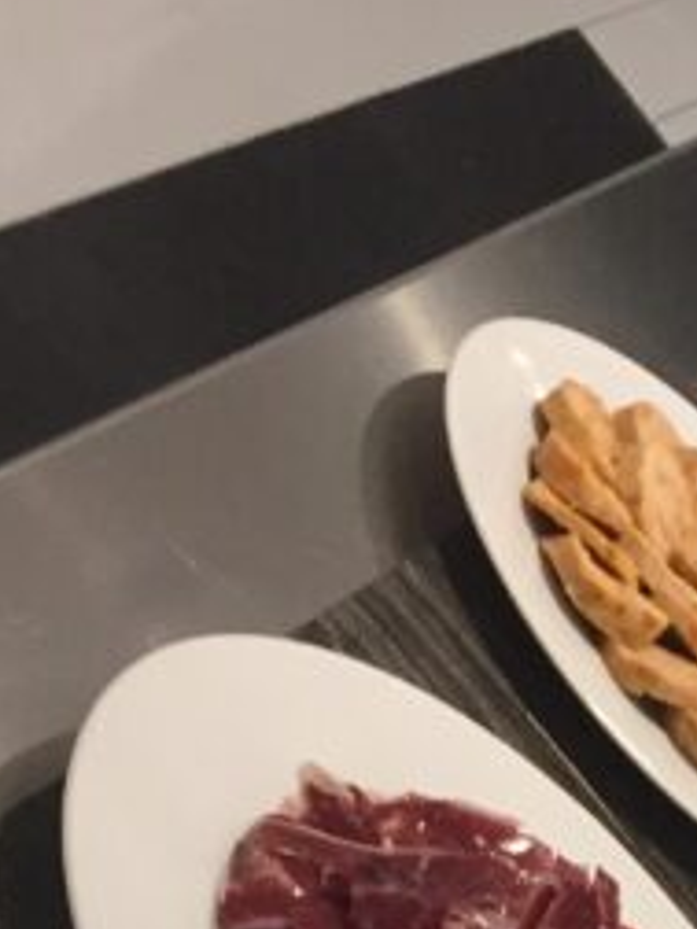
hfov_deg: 12.4
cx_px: 756
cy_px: 1829
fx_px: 3168
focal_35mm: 118
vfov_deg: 14.1
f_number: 2.2
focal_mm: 4.15
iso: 160
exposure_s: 1/33
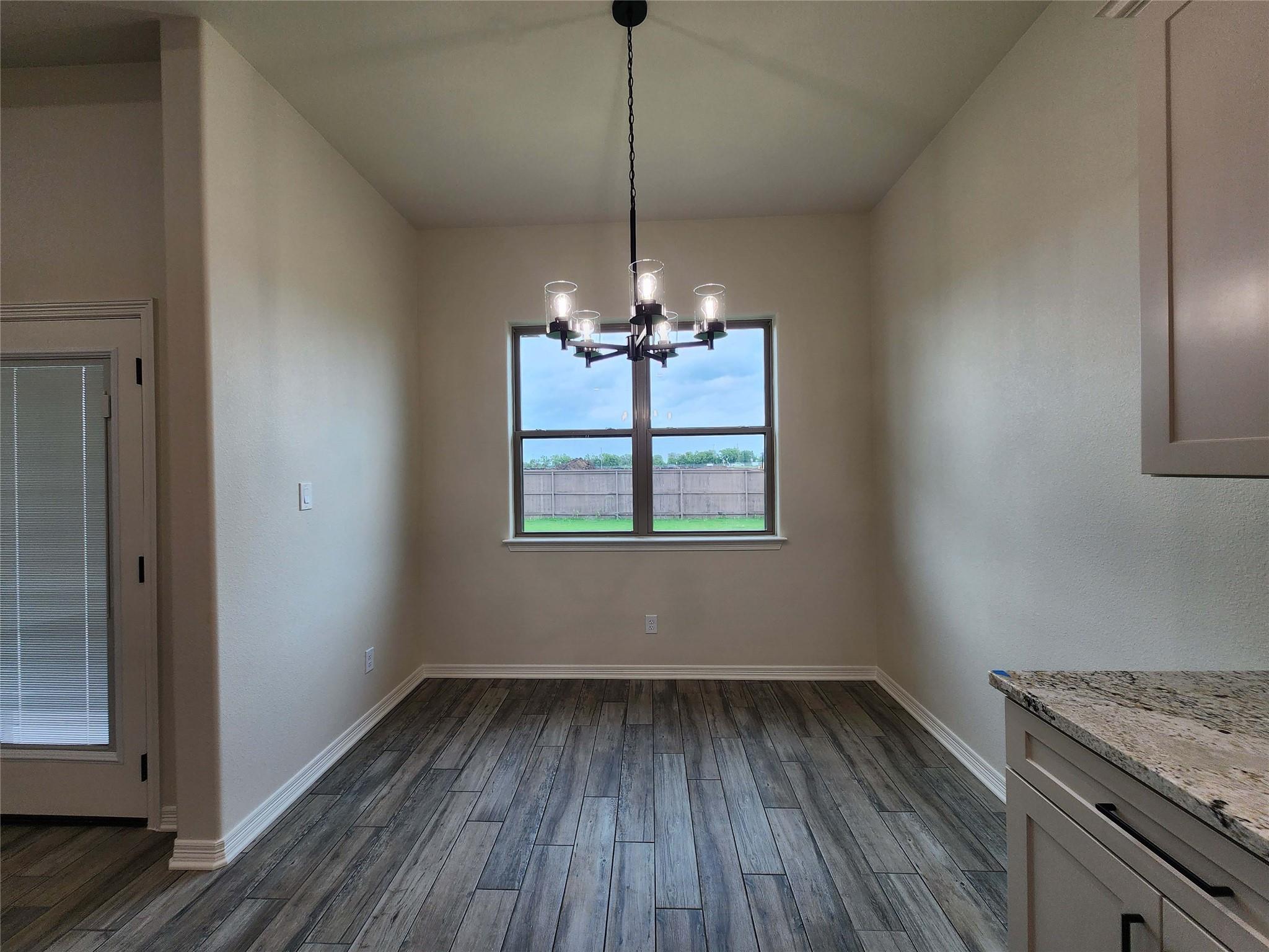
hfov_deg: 106.2
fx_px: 477
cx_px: 634
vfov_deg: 89.9
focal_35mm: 13
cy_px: 476
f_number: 2.2
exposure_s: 1/120
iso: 64
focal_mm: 2.2
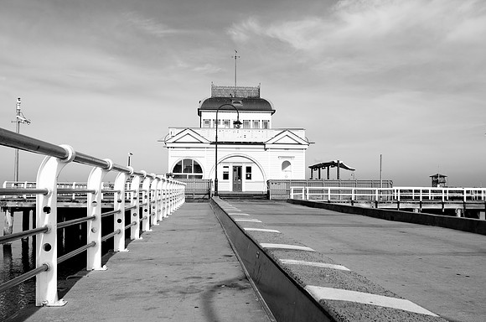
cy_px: 161
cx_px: 243
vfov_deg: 36.7
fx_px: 485
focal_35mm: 36
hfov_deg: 53.2
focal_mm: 24
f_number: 7.1
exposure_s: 1/400
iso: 100
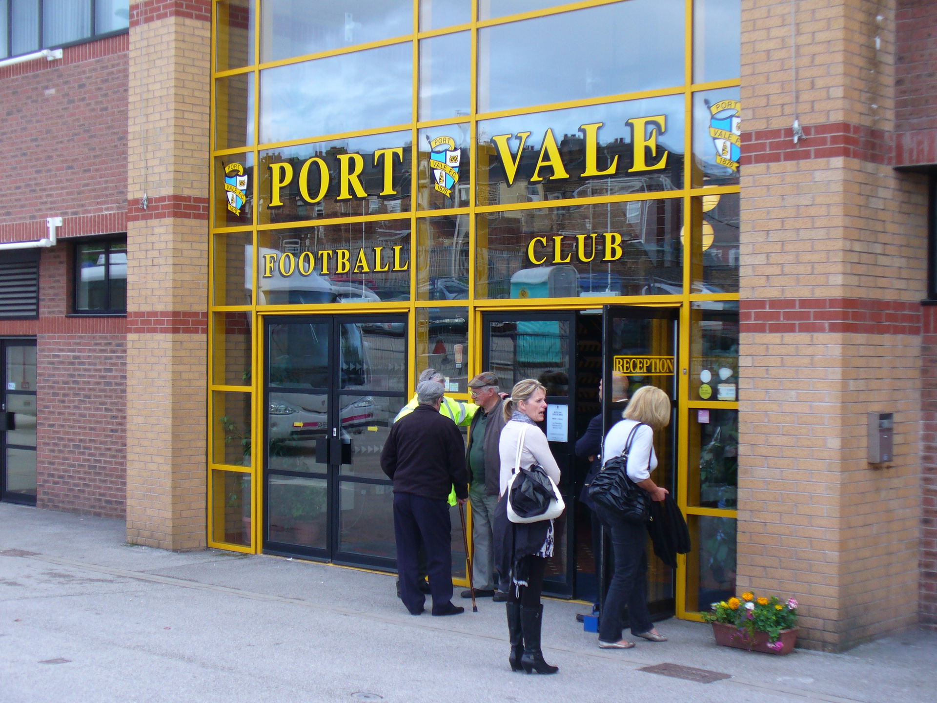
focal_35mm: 54
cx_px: 468
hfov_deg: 35.5
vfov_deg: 27.0
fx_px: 1462
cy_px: 352
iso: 80
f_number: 3.1
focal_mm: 8.9
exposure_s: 1/80
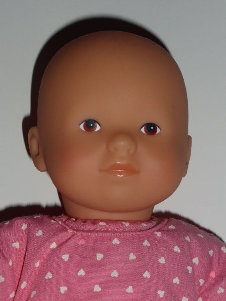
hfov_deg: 13.3
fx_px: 966
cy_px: 150
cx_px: 113
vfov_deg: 17.7
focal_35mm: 111
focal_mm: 18.2
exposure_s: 1/60
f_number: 5.3
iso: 100
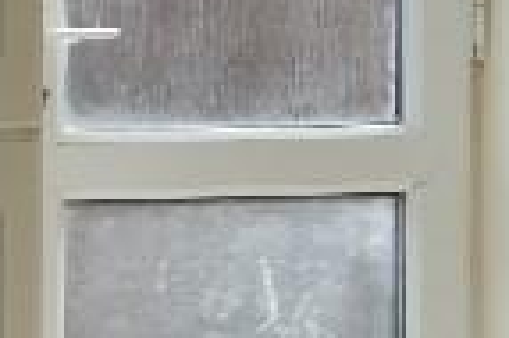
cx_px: -854
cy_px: 245
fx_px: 2429
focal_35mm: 172
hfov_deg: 9.9
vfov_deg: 8.0
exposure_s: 1/160
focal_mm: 16
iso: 125
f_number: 4
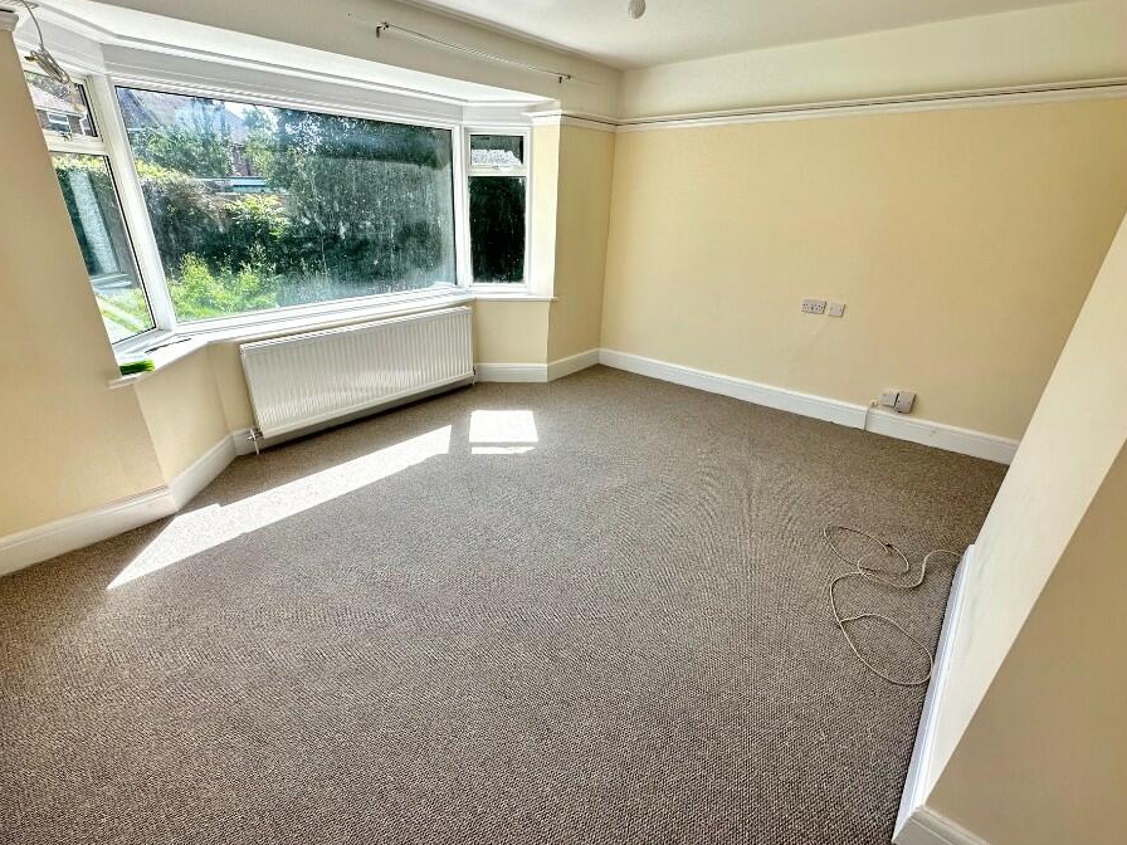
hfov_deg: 94.4
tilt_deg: -25.0
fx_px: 521
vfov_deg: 78.1
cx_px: 527
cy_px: 435
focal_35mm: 16
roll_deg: -0.9
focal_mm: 2.22
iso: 40
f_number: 2.2
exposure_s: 1/404
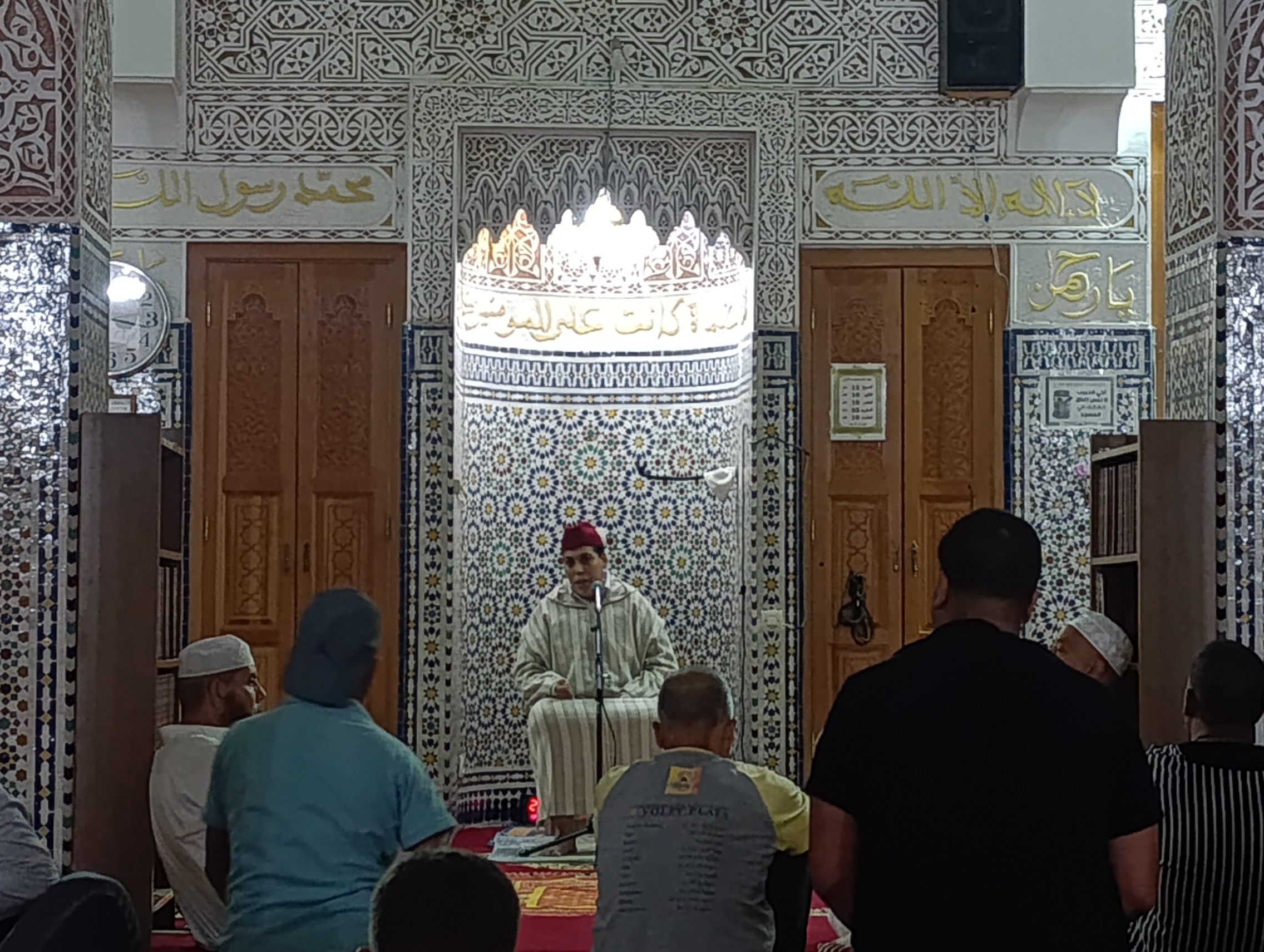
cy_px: 471
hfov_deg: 24.7
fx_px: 2889
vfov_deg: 18.7
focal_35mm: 79
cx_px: 569
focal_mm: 6.14
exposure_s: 1/25
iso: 4000
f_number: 1.6
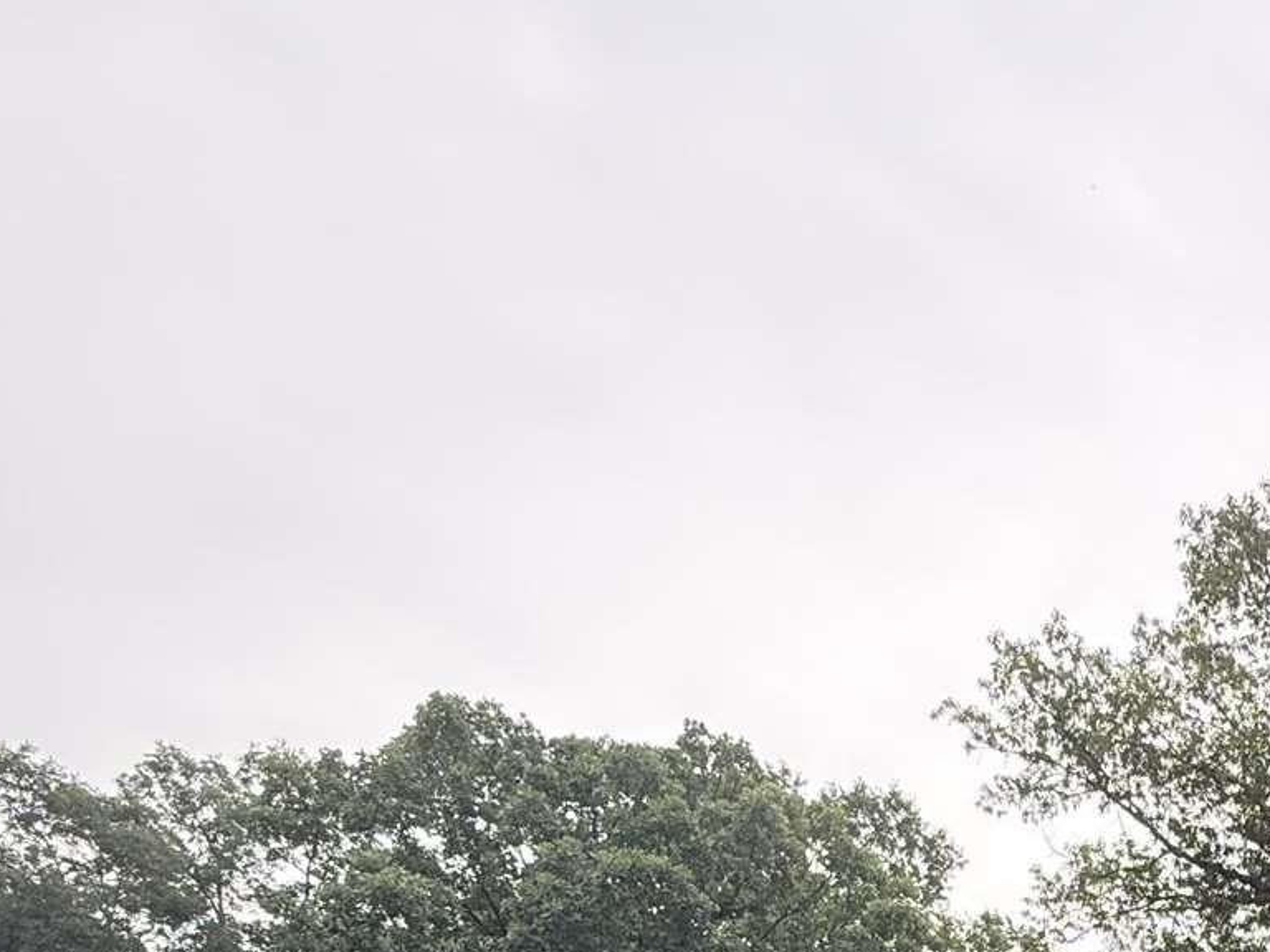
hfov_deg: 39.4
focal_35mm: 42
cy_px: 1334
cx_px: 1278
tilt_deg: +3.2
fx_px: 1541
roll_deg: +1.3
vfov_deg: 27.0
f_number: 2.2
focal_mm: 2.22
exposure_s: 1/187
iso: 64
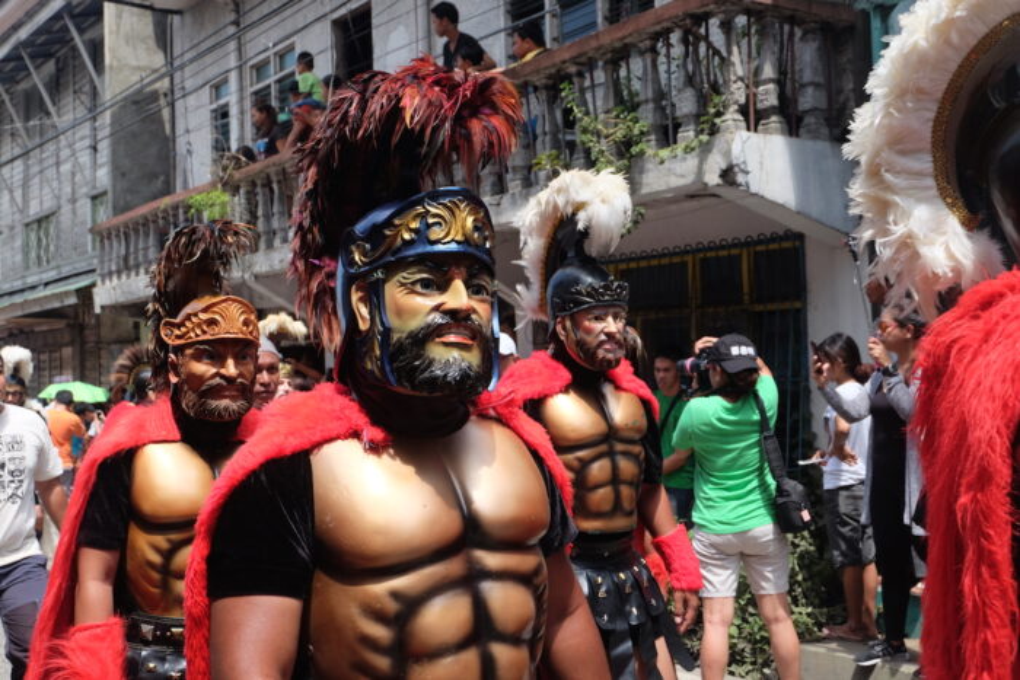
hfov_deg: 48.4
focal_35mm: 40
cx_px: 510
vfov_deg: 33.4
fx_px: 1133
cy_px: 340
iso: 400
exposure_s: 1/420
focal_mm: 26.9
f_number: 5.6
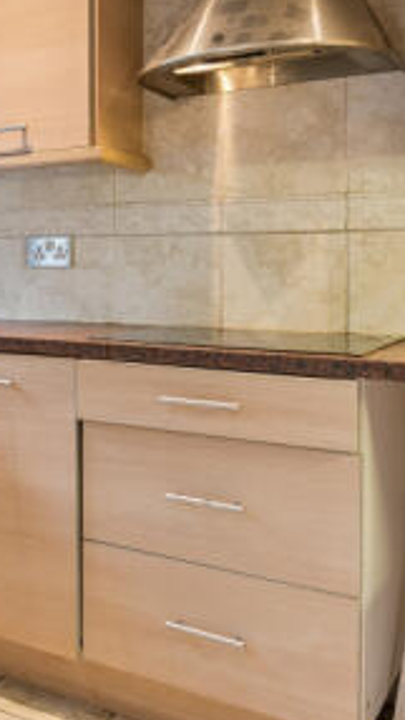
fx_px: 859
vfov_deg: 45.2
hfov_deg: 23.9
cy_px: 283
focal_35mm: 45
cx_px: -96
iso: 160
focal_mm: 12
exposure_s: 1/20
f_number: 2.8
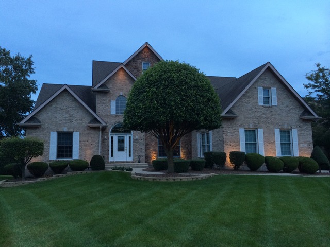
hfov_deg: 60.0
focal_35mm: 30
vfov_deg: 46.8
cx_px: 165
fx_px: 286
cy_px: 124
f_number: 2.2
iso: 64
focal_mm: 4.12
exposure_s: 1/30
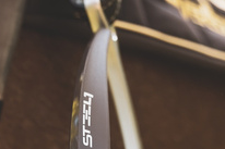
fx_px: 837
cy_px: 183
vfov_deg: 10.1
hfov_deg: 15.3
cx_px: 75
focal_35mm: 134
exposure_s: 1/640
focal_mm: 46
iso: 1000
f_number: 4
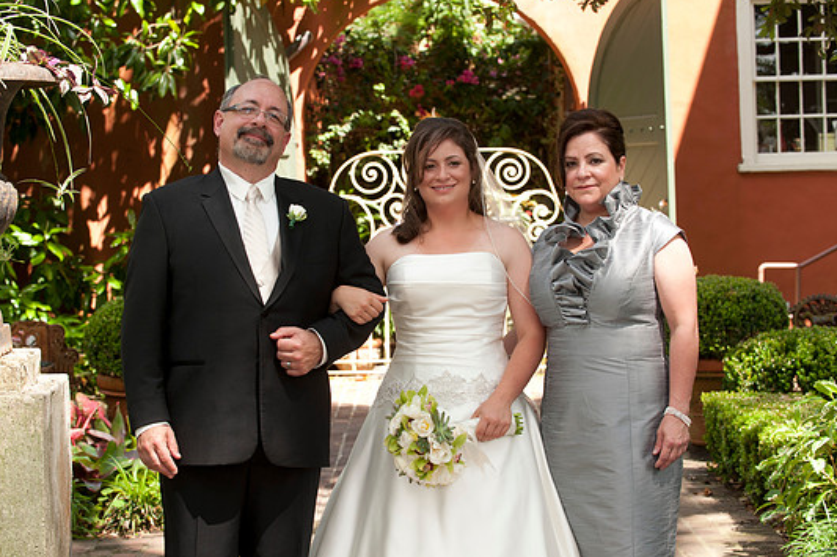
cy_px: 281
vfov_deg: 15.7
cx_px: 394
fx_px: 2022
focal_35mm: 87
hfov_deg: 23.4
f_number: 5
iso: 320
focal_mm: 80
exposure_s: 1/200
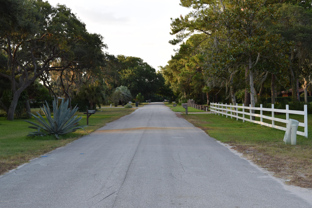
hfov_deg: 42.3
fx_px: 403
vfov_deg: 28.9
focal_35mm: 46
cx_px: 156
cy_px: 104
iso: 400
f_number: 8
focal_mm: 31
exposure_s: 1/250
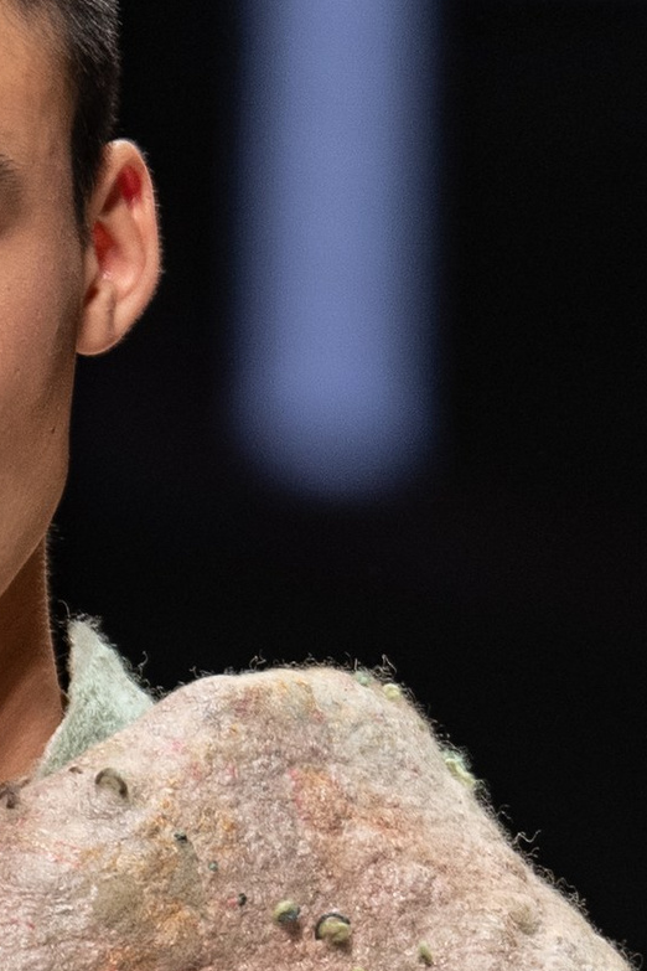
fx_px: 39653
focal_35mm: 1471
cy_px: 1952
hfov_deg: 0.9
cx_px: -138
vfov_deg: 1.4
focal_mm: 200
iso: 200
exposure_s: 1/320
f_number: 2.8
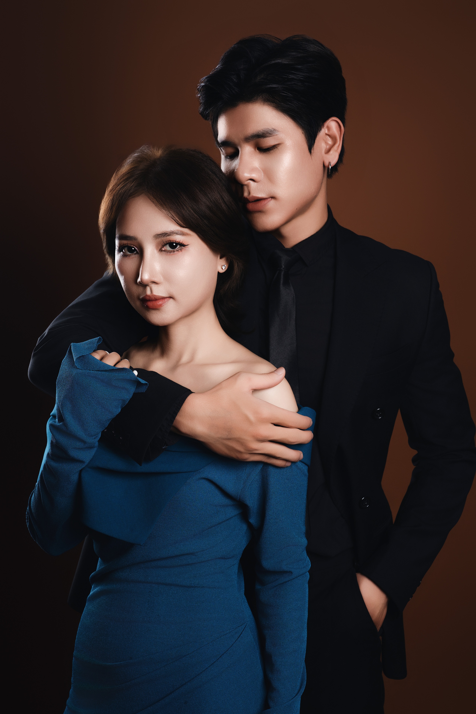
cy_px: 357
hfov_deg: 20.0
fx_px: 1349
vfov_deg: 29.7
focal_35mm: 68
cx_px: 238
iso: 320
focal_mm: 68
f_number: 8
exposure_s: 1/125
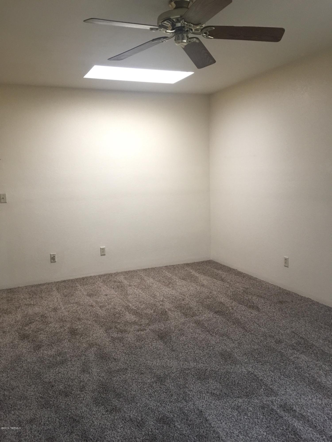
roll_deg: +1.8
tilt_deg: -7.0
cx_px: 166
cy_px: 221
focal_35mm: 29
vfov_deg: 61.7
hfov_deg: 48.2
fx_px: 371
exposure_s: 1/15
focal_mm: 4.15
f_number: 2.2
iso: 125
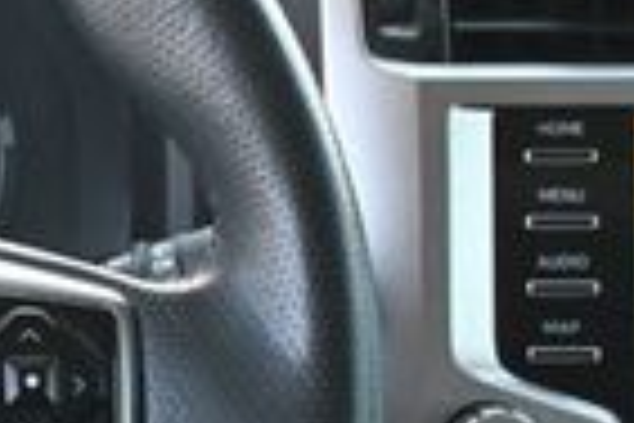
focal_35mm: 177
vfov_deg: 7.7
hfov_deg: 10.9
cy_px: 414
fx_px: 3117
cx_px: -459
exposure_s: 1/125
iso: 560
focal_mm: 26
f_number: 4.5
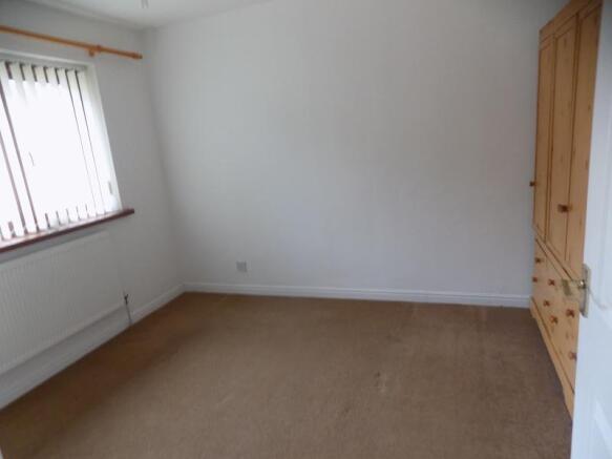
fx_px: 407
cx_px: 306
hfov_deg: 73.9
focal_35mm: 23
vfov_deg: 58.9
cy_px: 230
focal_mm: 4
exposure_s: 1/30
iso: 220
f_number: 3.1
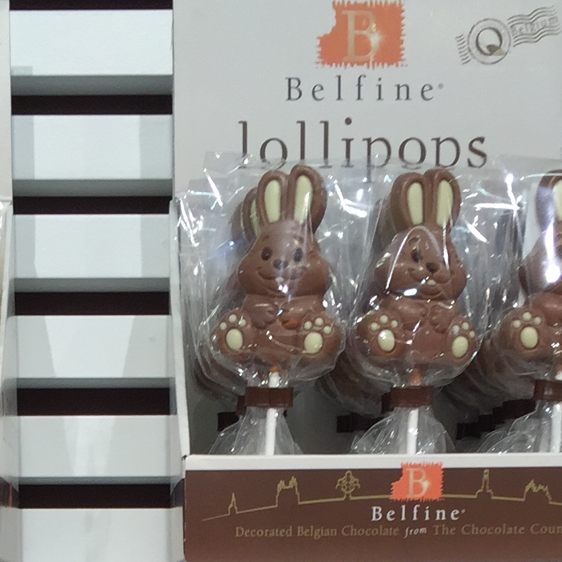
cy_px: 1022
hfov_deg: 17.3
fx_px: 1837
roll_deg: +1.0
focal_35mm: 100
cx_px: 140
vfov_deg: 15.0
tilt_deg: -7.8
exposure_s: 1/50
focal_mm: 4.15
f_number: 2.2
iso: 40
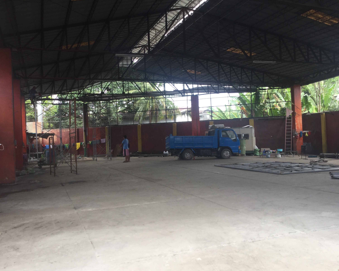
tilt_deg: +0.9
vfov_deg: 44.5
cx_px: 163
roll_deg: +2.2
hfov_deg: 54.2
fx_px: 331
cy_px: 136
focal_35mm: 33
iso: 25
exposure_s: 1/120
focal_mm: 3.3
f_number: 2.4
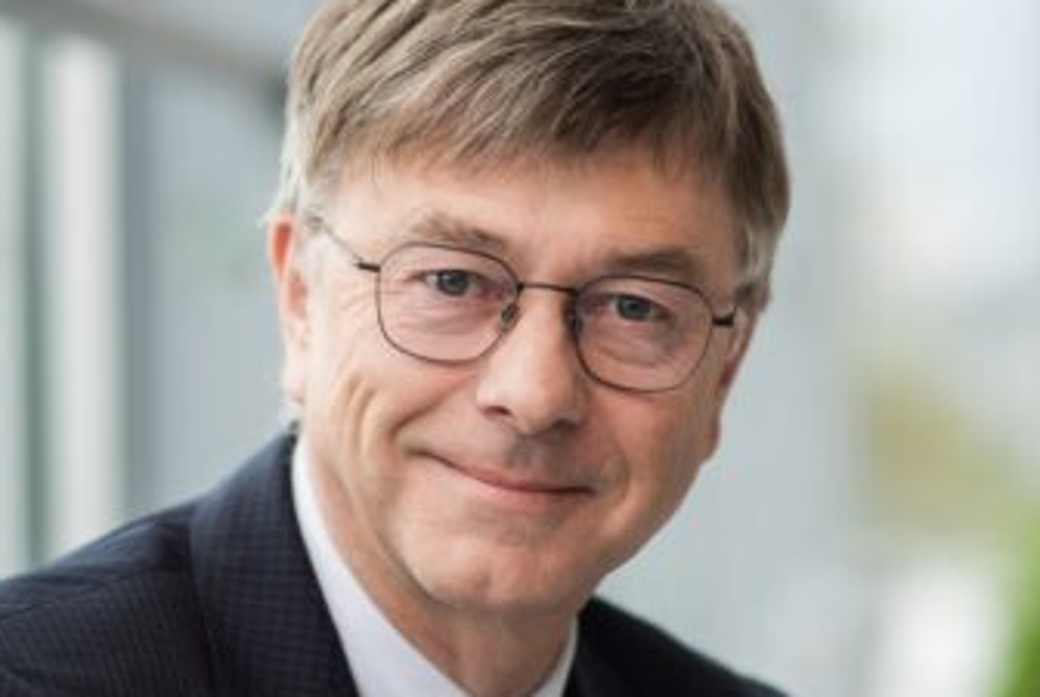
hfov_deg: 10.6
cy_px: 482
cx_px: 700
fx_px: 5612
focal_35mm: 194
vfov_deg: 7.1
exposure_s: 1/160
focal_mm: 85
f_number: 2.2
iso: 160
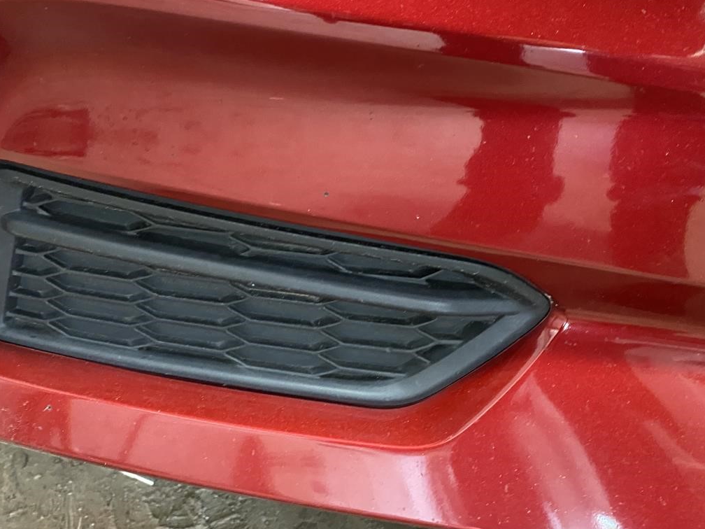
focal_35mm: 33
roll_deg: -0.3
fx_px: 672
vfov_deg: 42.6
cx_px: 307
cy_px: 199
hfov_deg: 55.2
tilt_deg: -19.5
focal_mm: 4.25
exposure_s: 1/30
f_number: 1.8
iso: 640
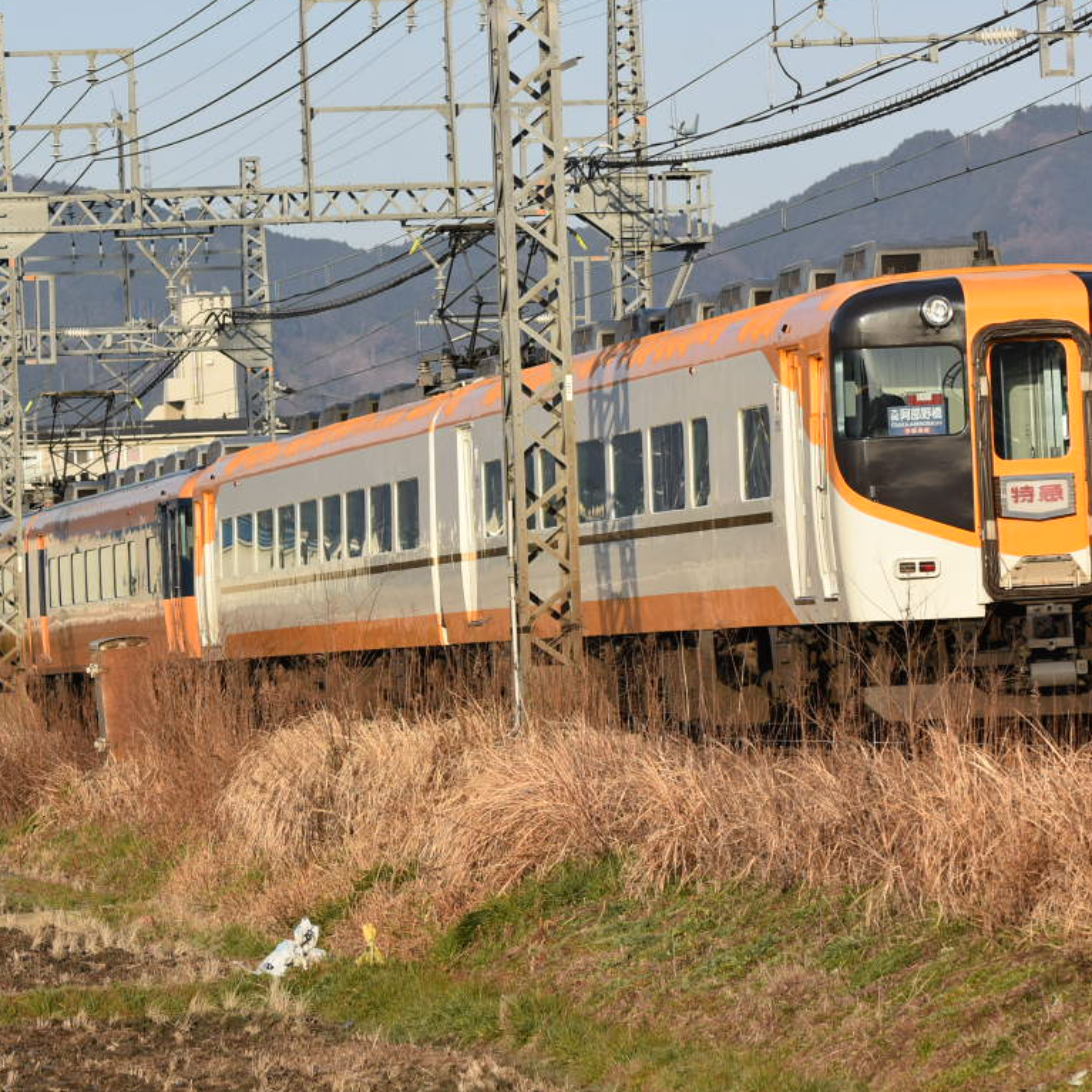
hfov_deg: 7.8
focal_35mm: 224
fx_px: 7984
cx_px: 335
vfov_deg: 7.8
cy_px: 555
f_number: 5.6
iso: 400
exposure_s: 1/1600
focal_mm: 105
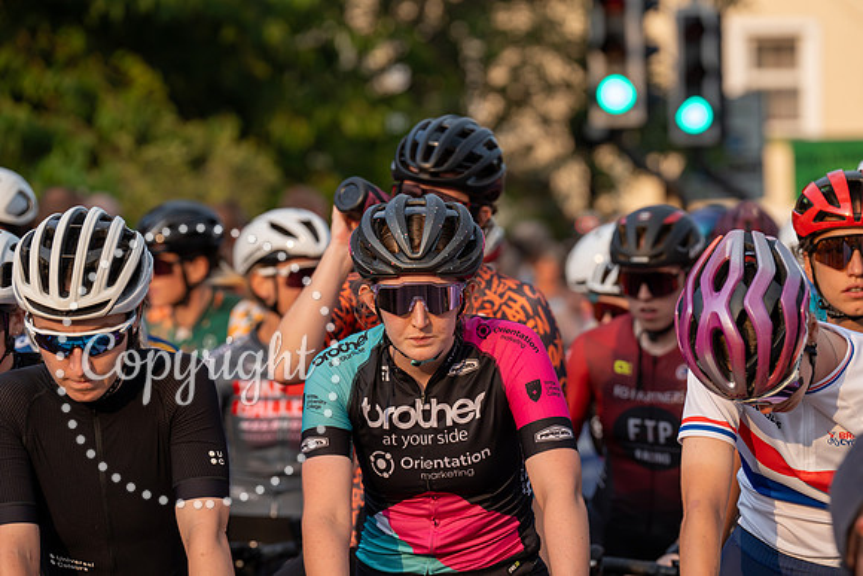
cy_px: 288
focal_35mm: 188
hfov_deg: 10.9
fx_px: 4508
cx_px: 432
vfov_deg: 7.3
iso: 500
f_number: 5
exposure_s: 1/1250
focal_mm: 188
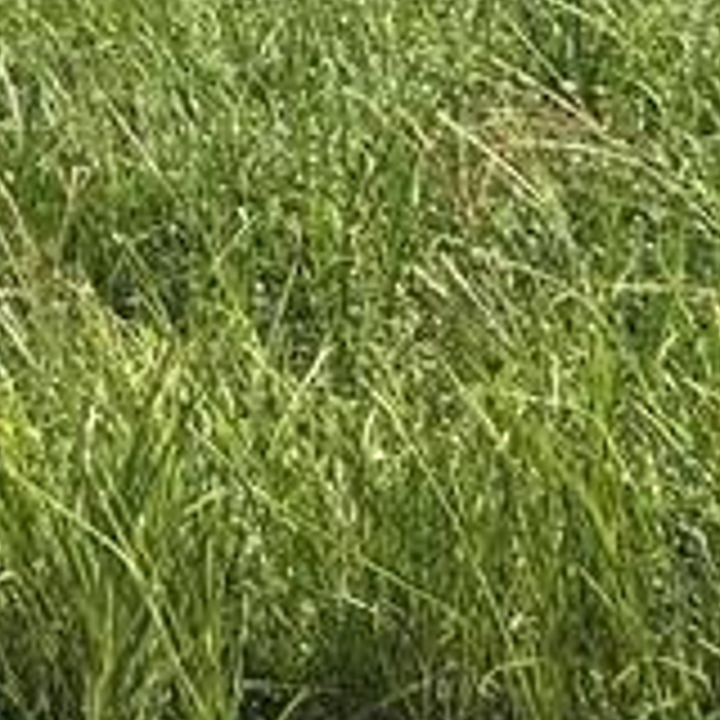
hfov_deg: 10.9
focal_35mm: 147
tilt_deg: -3.8
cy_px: -878
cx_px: -716
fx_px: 3459
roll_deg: +1.2
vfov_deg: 10.6
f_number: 1.6
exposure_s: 1/4329
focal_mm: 5.96
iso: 50
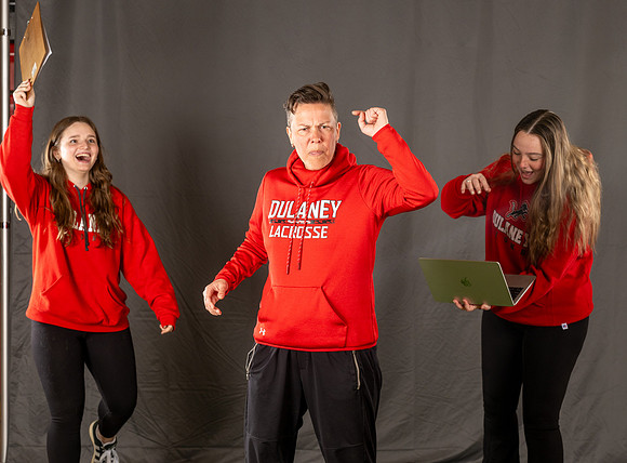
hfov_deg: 20.5
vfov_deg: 15.2
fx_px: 1730
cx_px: 331
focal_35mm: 96
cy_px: 253
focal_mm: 70
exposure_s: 1/125
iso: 160
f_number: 5.6
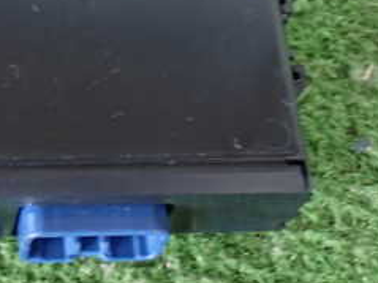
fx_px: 1288
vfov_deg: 12.5
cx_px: -63
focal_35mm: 118
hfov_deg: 16.1
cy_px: 41
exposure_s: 1/15
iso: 800
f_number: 3.1
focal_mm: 8.4
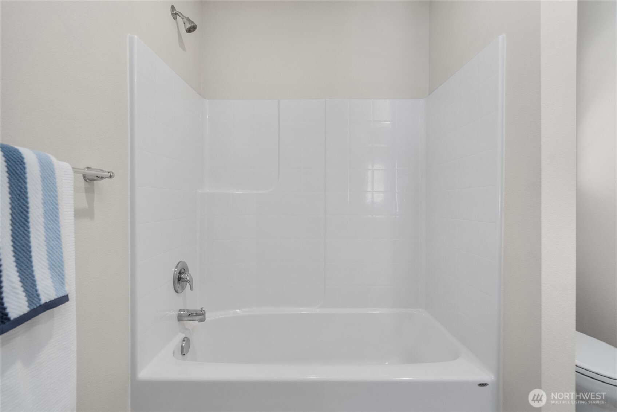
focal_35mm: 16
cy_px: 206
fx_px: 274
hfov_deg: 96.7
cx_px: 308
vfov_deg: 73.8
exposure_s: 1/8
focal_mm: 16
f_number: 7.1
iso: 1000
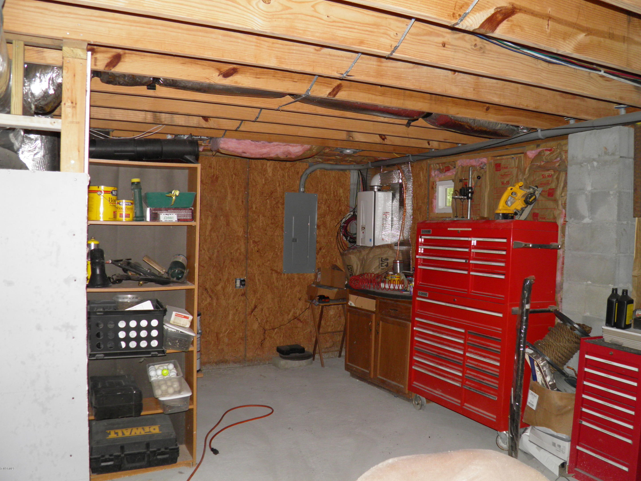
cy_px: 235
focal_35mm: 29
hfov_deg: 61.7
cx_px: 325
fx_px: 537
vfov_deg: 48.2
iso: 100
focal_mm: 4.9
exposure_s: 1/30
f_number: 2.8
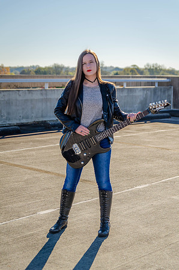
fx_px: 517
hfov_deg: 19.6
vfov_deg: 29.3
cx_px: 90
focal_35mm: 69
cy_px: 135
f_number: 2.8
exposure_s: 1/2000
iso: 100
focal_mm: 46
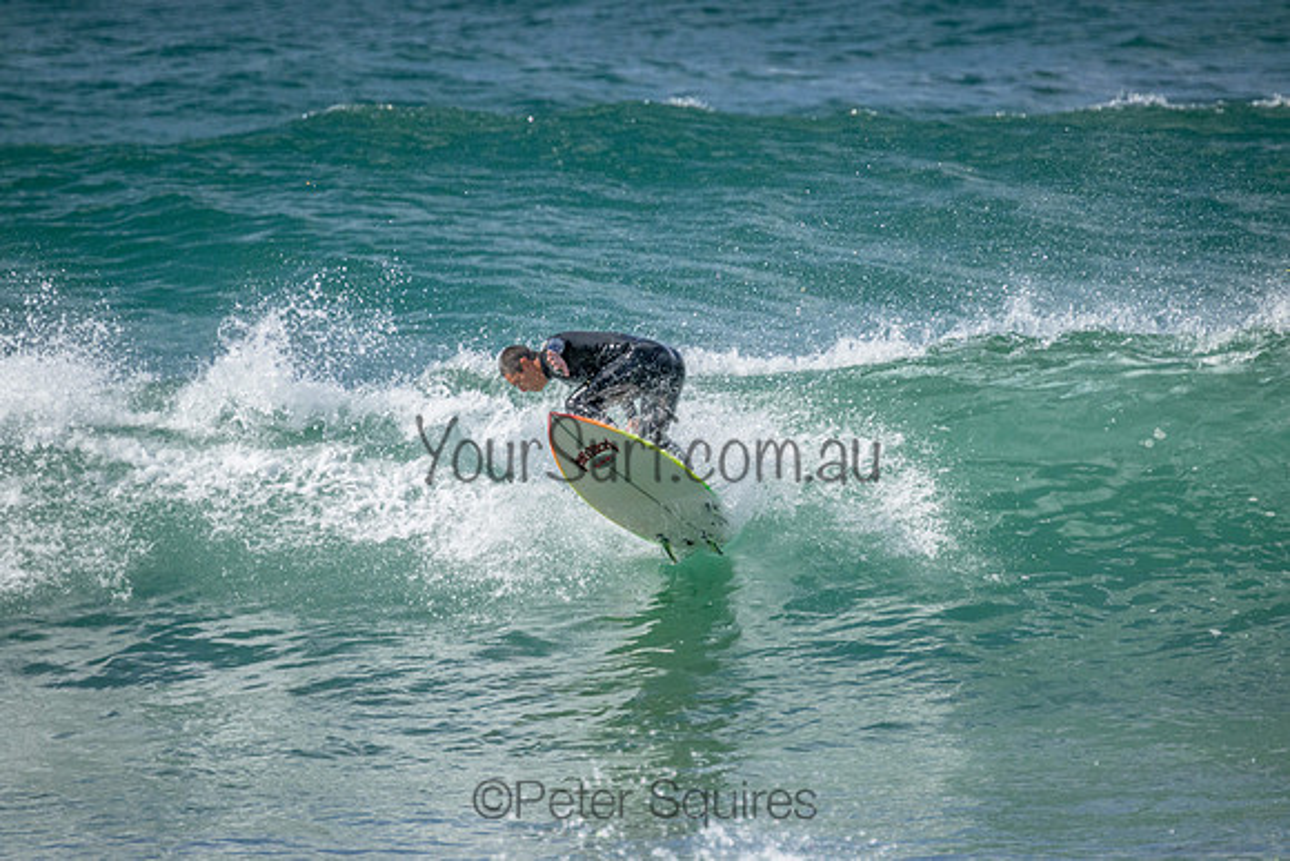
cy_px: 430
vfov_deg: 1.7
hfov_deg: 2.6
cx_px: 645
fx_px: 28672
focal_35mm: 800
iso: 2200
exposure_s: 1/1250
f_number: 11
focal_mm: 800
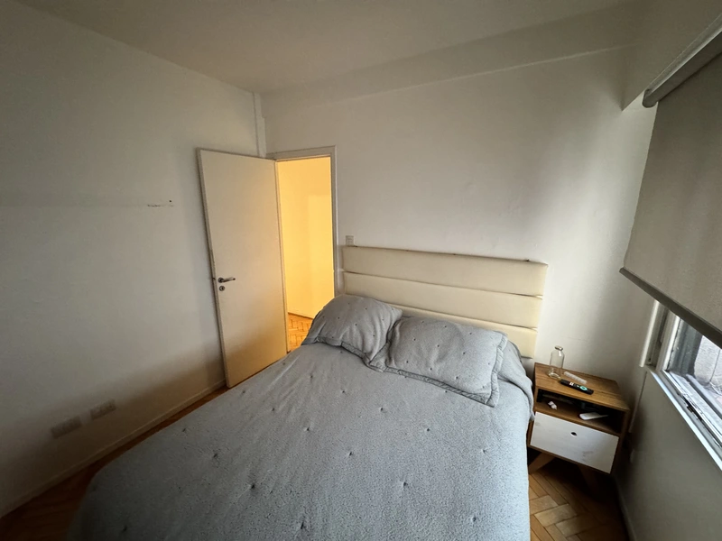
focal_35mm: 14
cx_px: 361
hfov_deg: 102.1
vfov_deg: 85.7
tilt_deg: -13.2
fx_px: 292
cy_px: 270
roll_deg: -0.2
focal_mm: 2.22
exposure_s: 1/50
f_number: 2.2
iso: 1000
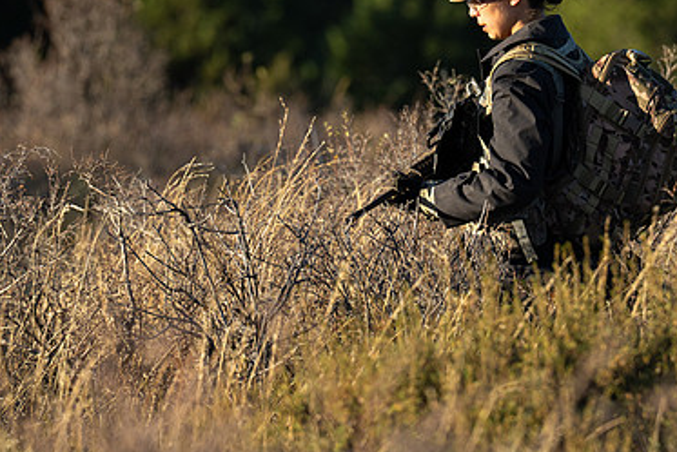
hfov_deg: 6.0
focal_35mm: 346
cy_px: 186
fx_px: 6509
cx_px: 454
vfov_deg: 4.0
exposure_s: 1/2000
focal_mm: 200
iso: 250
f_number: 4
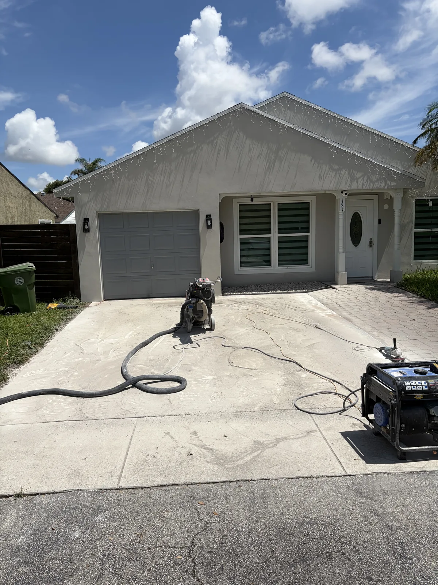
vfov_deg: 67.3
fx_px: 439
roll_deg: +1.1
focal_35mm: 26
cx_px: 219
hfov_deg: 53.1
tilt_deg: -8.2
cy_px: 292
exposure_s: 1/8850
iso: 50
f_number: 1.6
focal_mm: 5.96
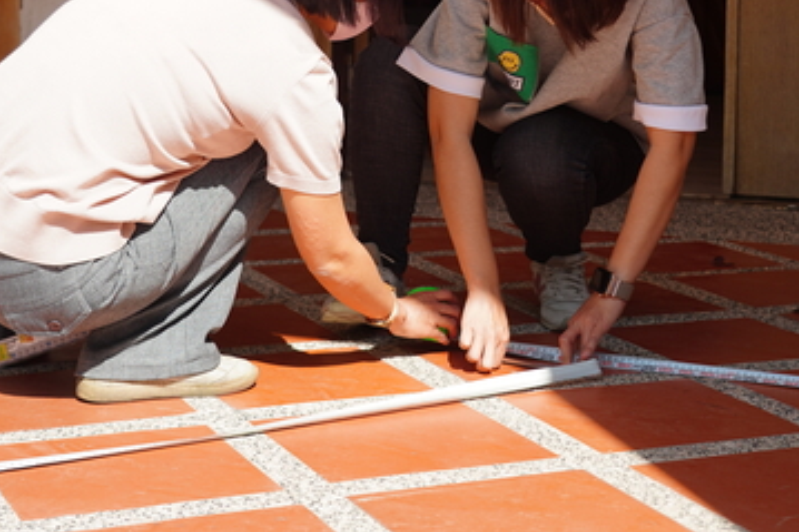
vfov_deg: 16.7
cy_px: 17
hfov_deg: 25.4
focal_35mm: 80
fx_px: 1775
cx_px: 434
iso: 100
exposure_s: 1/500
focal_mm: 41
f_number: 4
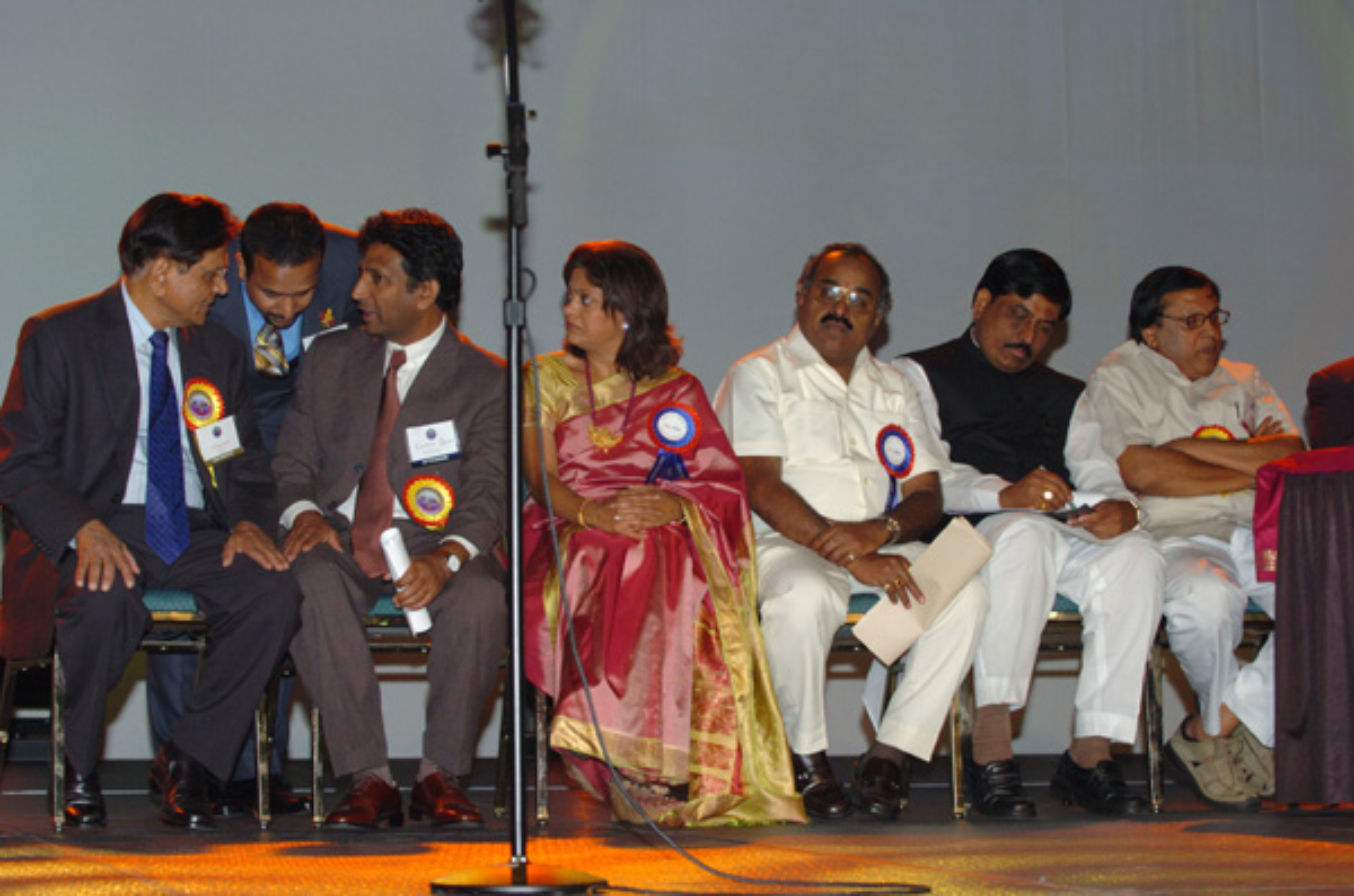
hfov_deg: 19.5
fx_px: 3940
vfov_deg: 13.0
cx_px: 677
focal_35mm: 105
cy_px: 448
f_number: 5.6
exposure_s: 1/200
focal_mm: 70
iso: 400
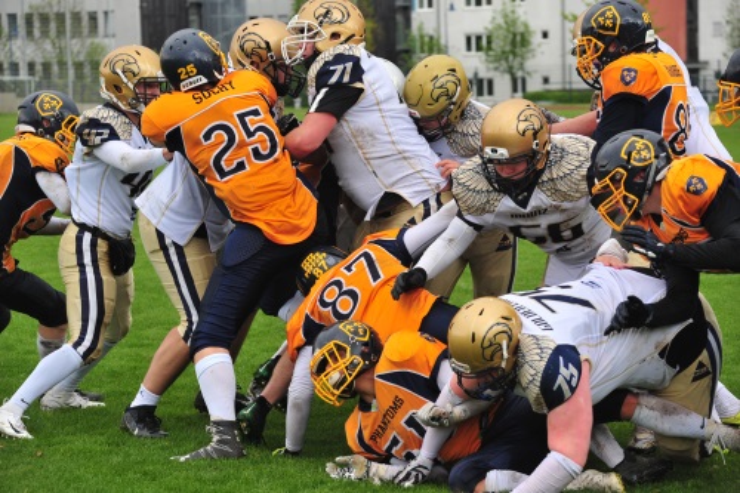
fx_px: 2774
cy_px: 246
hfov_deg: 15.2
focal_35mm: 135
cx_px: 370
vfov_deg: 10.2
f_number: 6.3
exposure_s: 1/1000
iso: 1000
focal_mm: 135
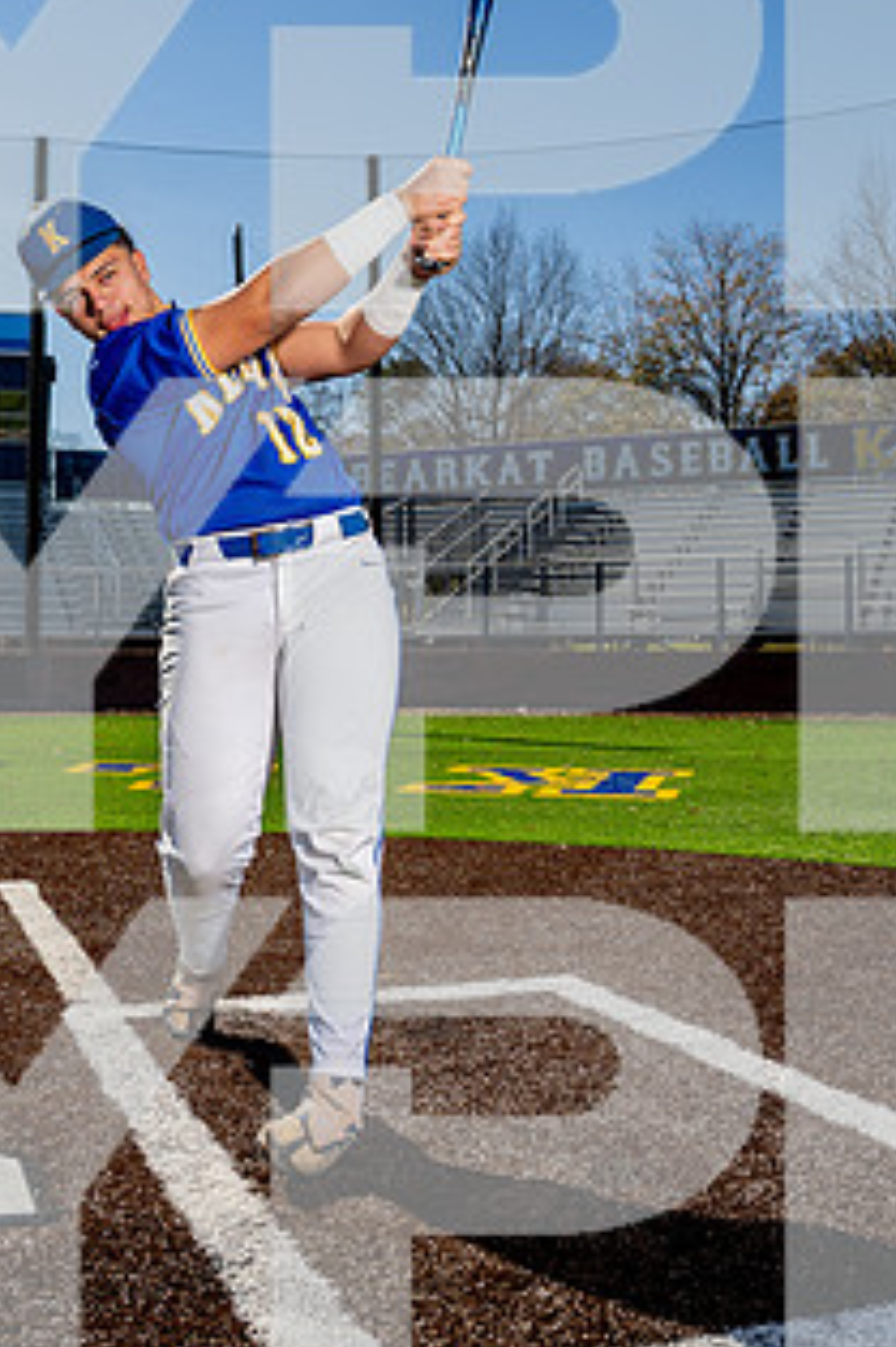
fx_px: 1383
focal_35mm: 37
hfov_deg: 35.0
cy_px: 607
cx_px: 201
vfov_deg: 51.8
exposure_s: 1/2000
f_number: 4
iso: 100
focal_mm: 20
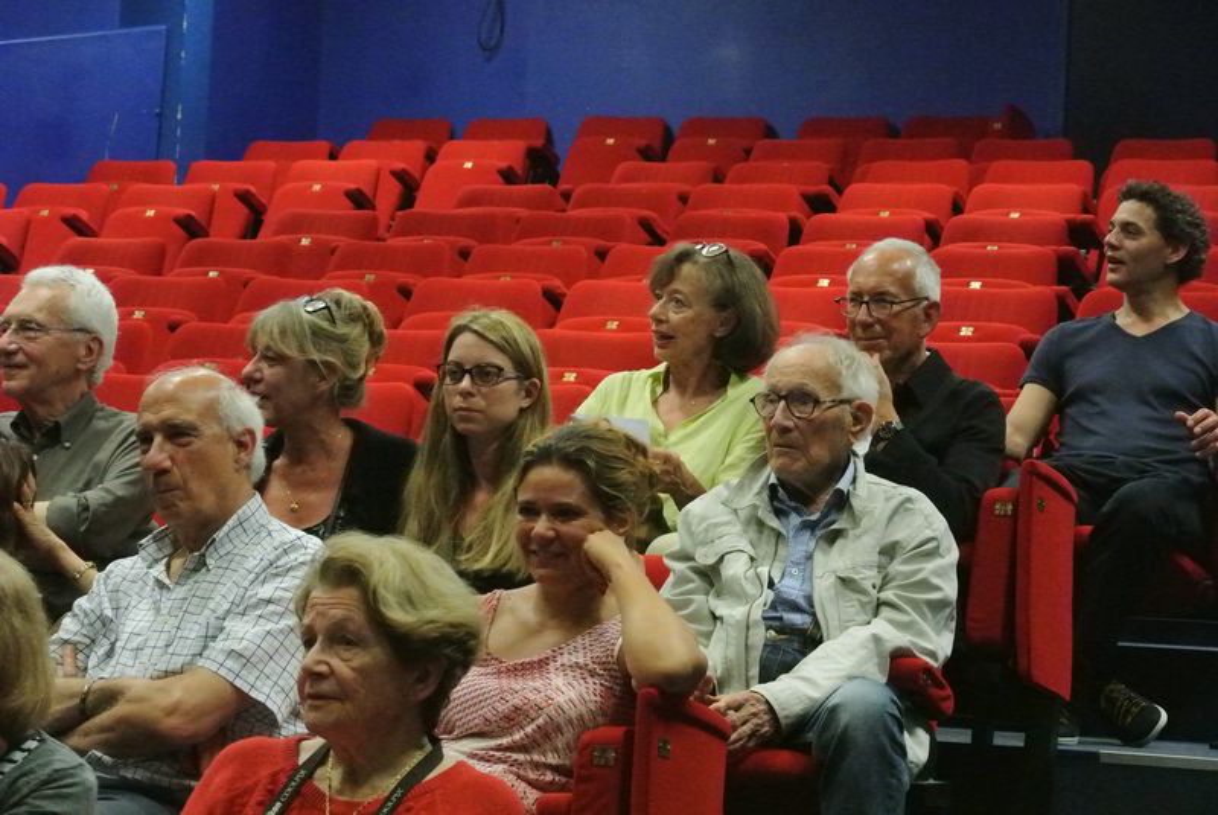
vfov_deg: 13.3
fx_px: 3488
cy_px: 408
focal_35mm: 103
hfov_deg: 19.8
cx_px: 609
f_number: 6.3
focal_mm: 38.5
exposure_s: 1/100
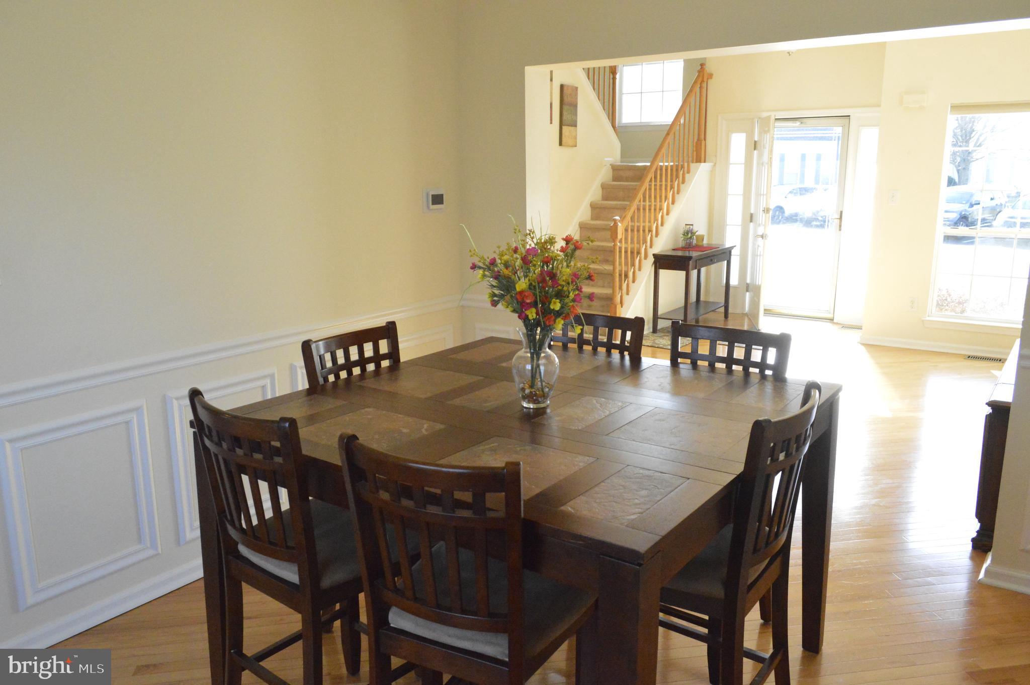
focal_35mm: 27
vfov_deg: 47.8
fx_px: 772
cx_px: 515
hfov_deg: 67.4
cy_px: 342
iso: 6400
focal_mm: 18
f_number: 5.6
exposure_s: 1/640
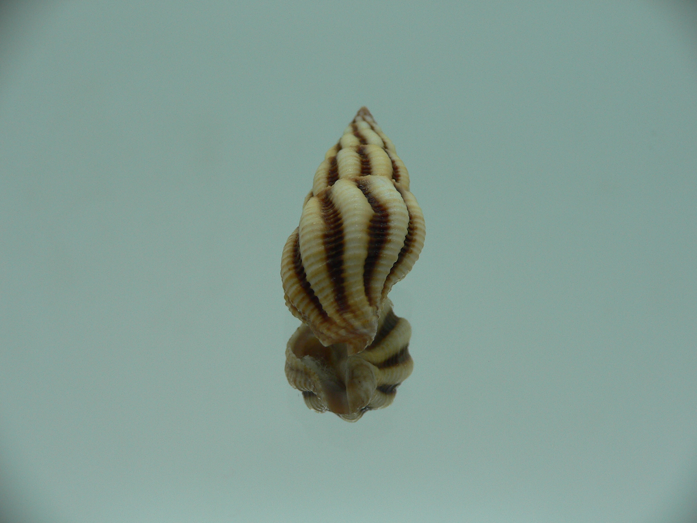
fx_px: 705
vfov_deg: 40.7
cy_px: 262
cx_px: 348
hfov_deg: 52.6
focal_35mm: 35
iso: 80
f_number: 2.8
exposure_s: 1/60
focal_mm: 4.6
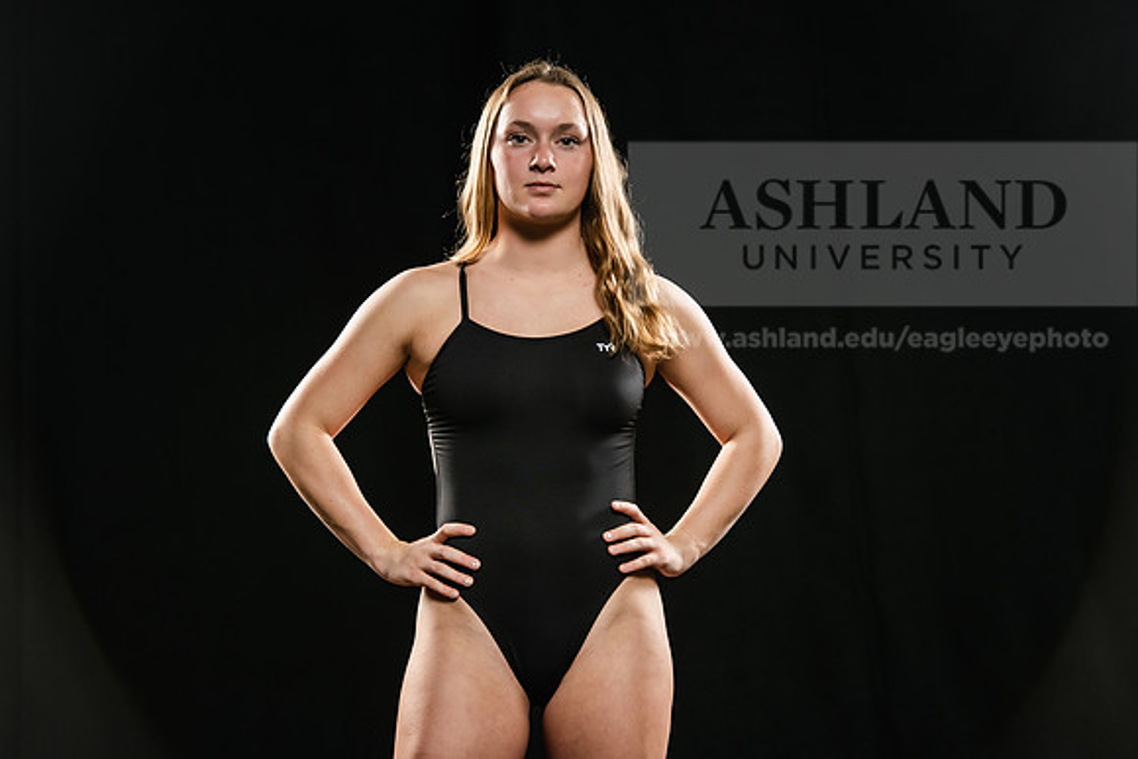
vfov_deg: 11.2
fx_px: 3857
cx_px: 569
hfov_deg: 16.8
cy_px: 380
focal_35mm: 122
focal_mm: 122
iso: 400
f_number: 5.6
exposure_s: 1/200
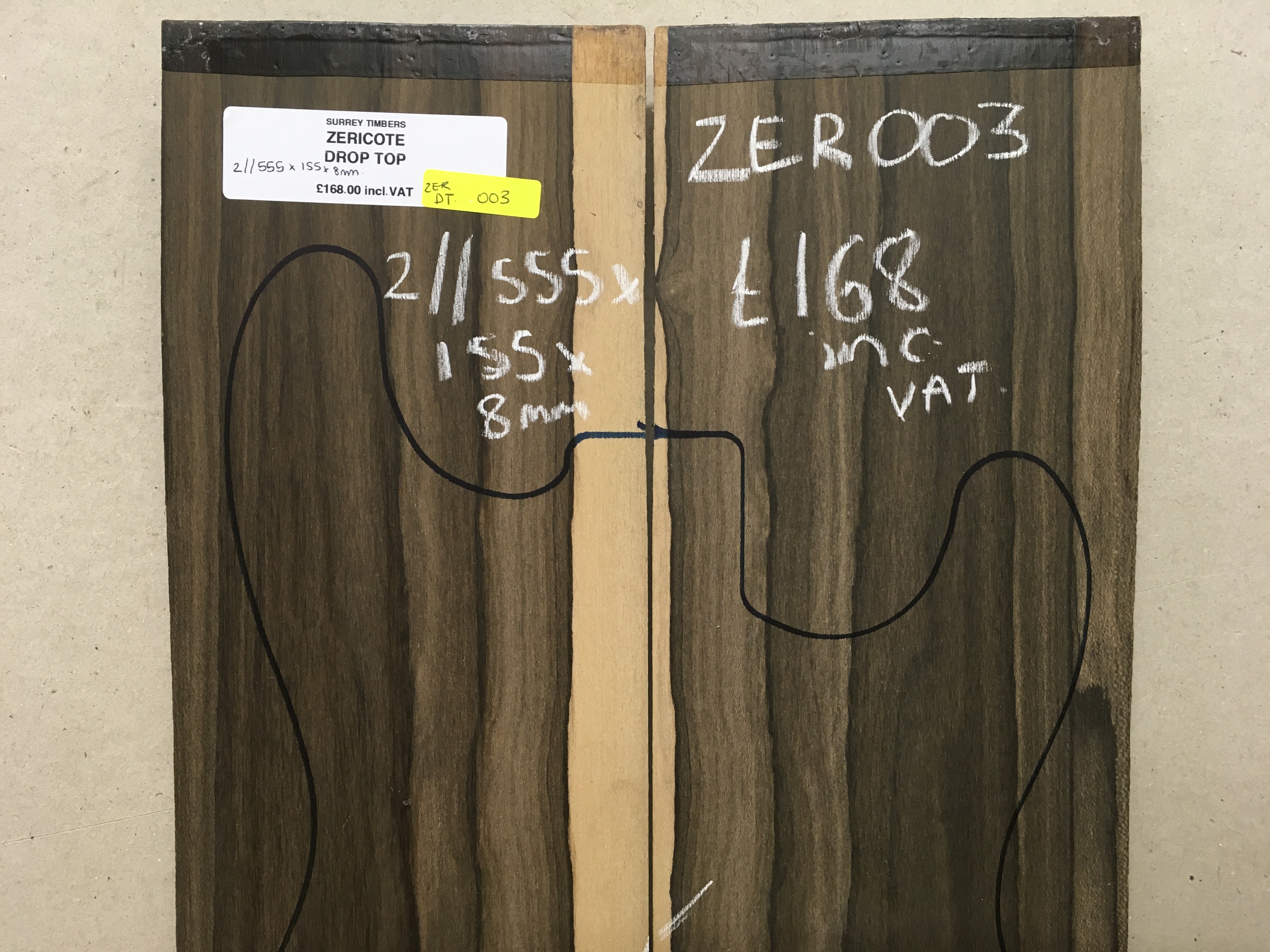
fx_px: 1064
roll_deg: -1.6
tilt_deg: -10.9
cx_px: 635
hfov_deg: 61.7
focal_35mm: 29
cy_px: 476
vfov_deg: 48.2
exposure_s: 1/33
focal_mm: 4.15
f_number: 2.2
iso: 100
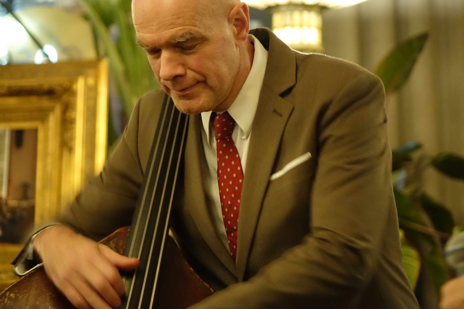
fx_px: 2487
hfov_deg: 10.7
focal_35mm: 193
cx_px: 232
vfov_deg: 7.1
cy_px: 154
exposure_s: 1/10
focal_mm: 70.93
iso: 3200
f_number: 2.8
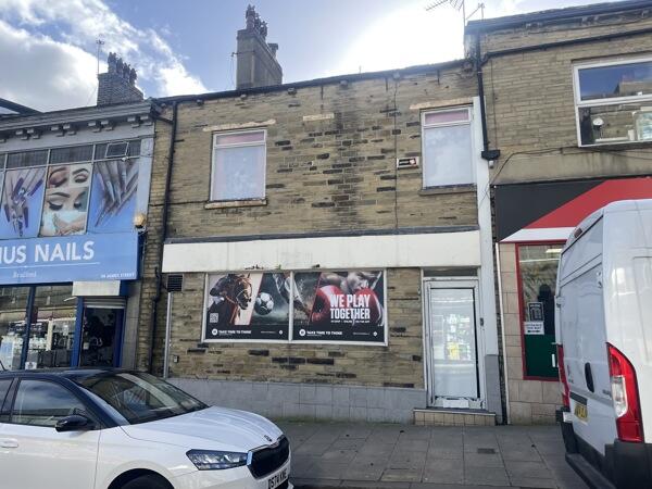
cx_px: 326
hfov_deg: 67.3
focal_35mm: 26
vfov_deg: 53.1
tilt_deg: +9.9
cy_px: 244
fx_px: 490
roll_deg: -0.5
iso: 32
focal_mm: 4.2
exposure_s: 1/1072
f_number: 1.6
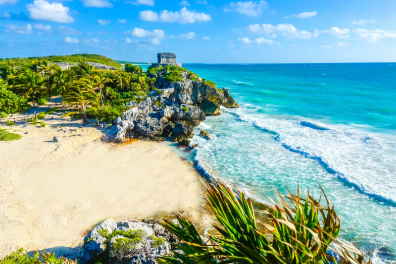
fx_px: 297
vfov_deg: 47.9
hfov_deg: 67.4
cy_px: 132
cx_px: 198
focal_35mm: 27
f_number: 10
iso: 100
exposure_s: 1/200
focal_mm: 18
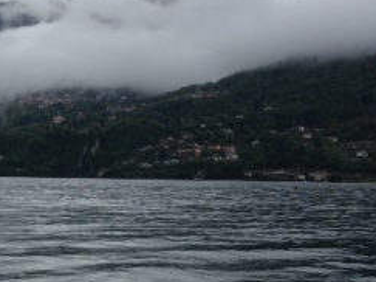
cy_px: 177
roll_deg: -0.7
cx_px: 71
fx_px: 945
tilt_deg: -3.0
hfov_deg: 22.2
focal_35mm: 87
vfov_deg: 16.9
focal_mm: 4.12
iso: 50
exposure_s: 1/847
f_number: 2.4
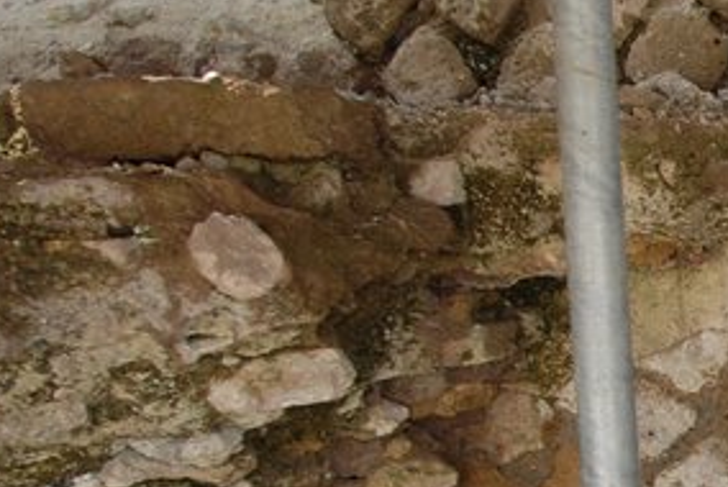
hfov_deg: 21.6
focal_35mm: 74
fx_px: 1498
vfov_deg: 17.8
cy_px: 550
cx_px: 1164
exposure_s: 1/80
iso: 200
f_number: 4
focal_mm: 14
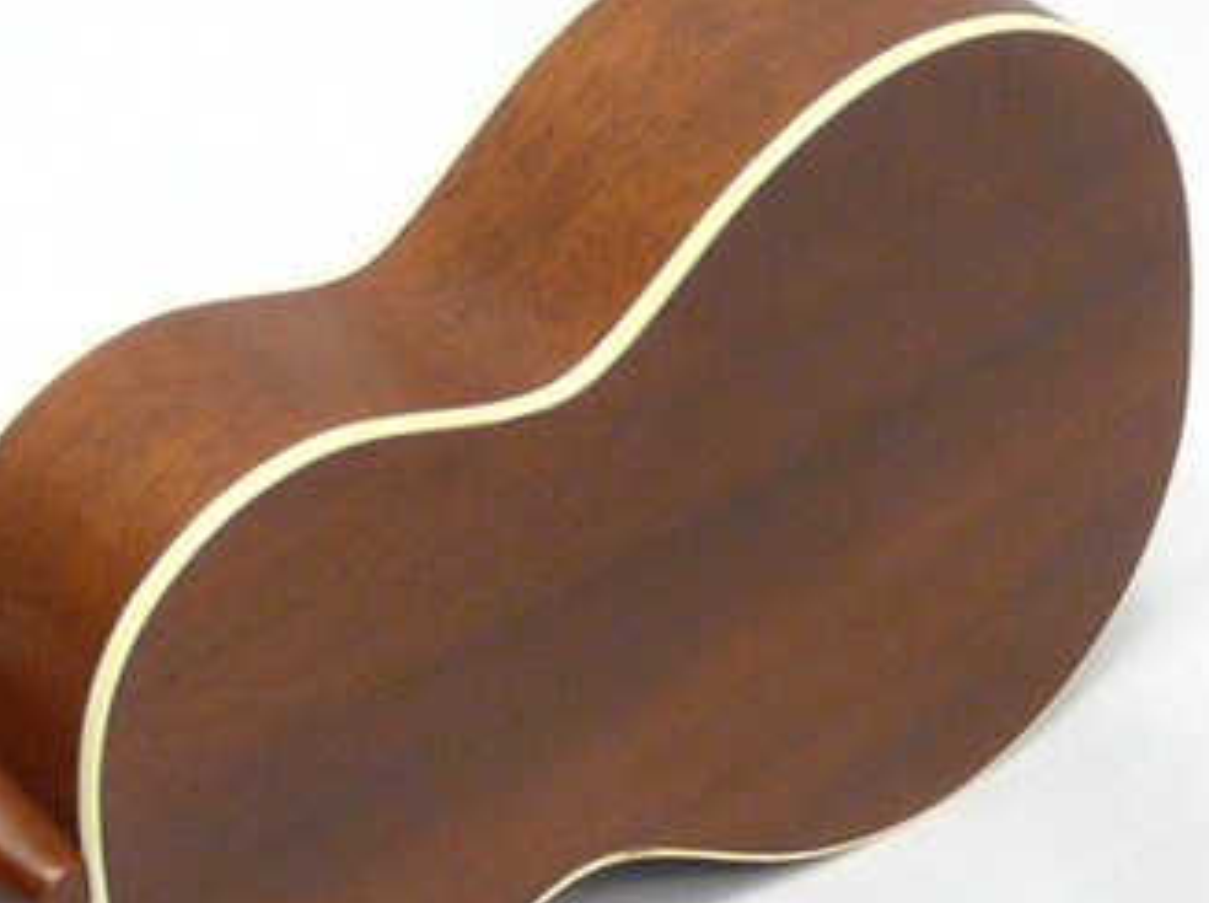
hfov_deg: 13.4
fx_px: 5022
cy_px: 894
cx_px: -184
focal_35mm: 144
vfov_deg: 10.2
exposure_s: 1/15
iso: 200
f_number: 3.2
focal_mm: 9.8
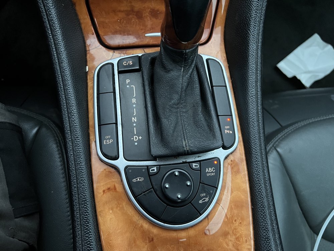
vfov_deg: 53.1
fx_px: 251
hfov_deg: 67.3
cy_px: 126
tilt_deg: -76.0
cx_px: 167
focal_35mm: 26
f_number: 1.5
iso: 500
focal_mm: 5.7
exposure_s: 1/50
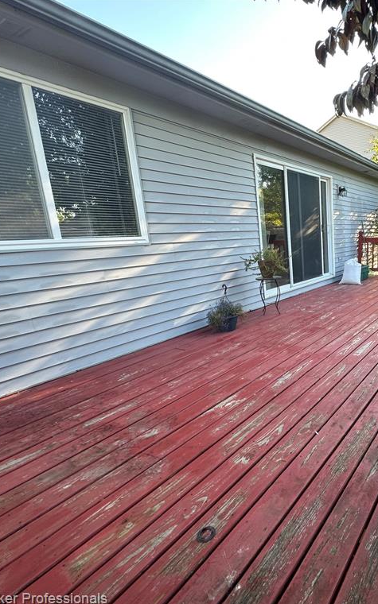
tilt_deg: -11.3
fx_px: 330
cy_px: 304
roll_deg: +2.7
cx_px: 319
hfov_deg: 54.2
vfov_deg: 85.1
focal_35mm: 20
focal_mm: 2.22
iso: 50
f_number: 2.2
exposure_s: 1/99
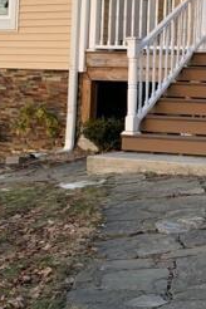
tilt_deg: +1.9
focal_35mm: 79
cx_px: 298
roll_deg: -2.3
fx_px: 678
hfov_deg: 16.0
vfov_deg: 25.3
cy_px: 65
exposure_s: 1/122
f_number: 1.8
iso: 50
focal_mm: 4.25
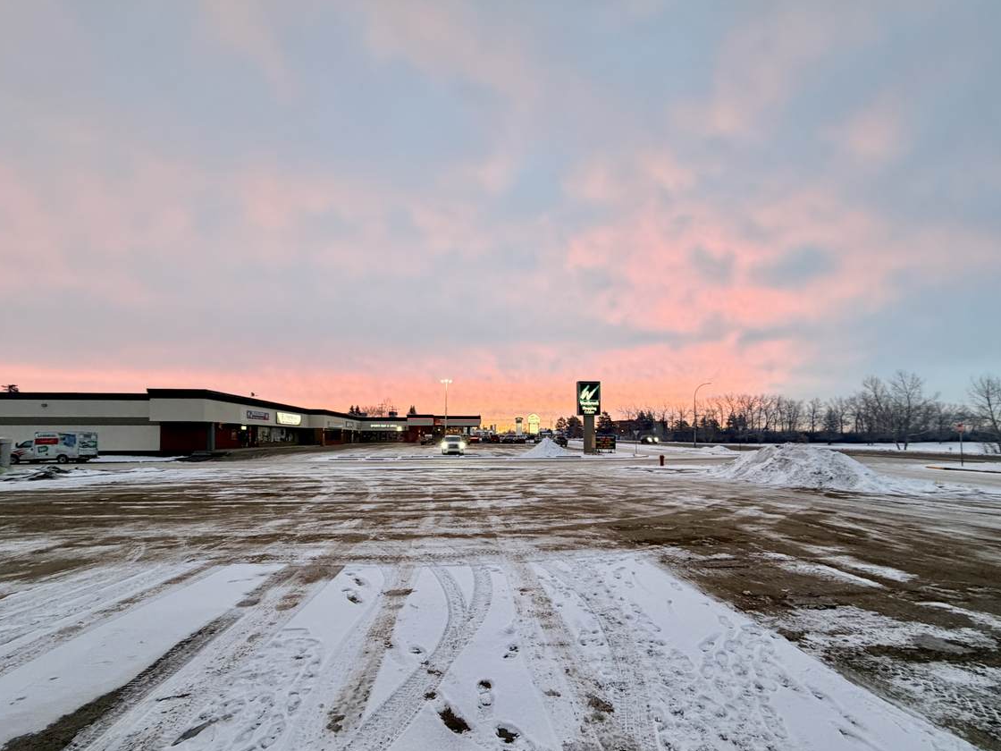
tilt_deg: +4.3
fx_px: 463
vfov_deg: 77.7
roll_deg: -0.6
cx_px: 520
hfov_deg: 94.5
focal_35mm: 16
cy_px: 426
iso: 250
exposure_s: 1/121
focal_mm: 2.22
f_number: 2.2
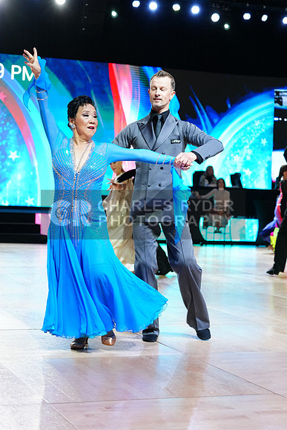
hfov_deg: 18.4
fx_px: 884
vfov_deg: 27.3
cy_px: 215
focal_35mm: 74
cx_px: 144
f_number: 4
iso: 2500
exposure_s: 1/320
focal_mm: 74
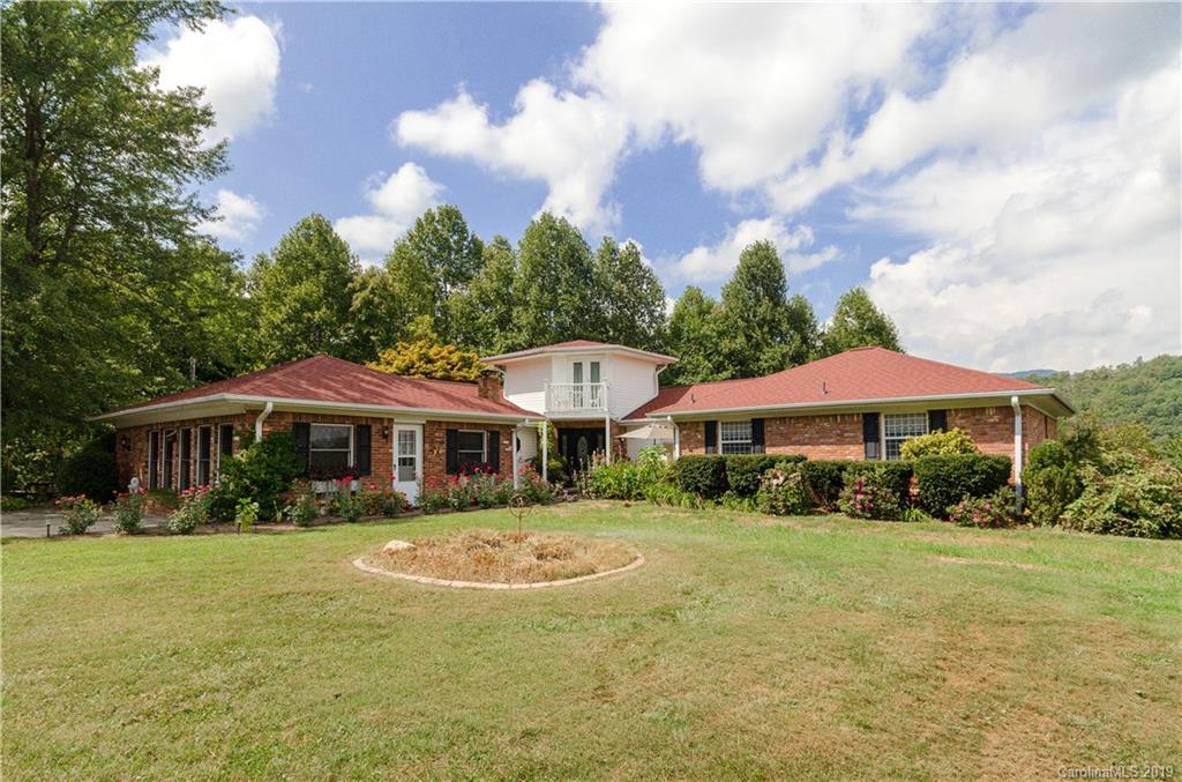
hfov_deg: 85.6
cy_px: 391
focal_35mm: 20
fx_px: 639
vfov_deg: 62.9
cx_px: 591
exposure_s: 1/800
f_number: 10
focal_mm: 13
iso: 320
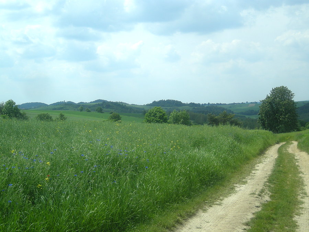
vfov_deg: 27.0
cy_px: 116
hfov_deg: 35.5
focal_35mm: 54
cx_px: 154
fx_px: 482
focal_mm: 8.8
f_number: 6.7
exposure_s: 1/194
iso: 50
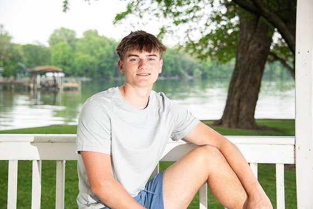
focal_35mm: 82
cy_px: 104
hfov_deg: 24.8
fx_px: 713
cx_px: 156
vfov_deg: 16.7
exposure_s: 1/160
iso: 320
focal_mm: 82
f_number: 5.6
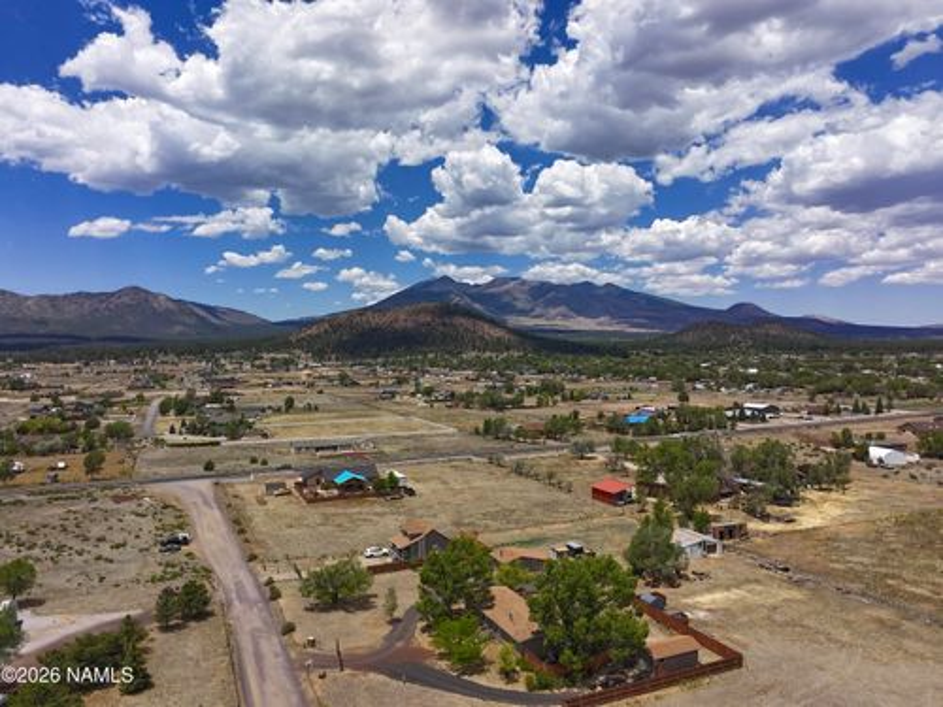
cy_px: 354
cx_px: 472
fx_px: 654
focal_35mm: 24
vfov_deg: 56.8
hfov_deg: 71.6
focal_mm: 4.55
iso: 100
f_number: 2.8
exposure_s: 1/1000
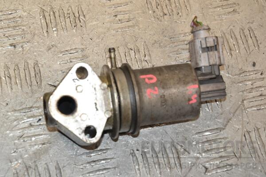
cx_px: 133
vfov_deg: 12.2
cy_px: 88
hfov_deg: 18.2
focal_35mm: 112
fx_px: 831
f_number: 8
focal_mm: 75
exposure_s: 1/200
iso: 800
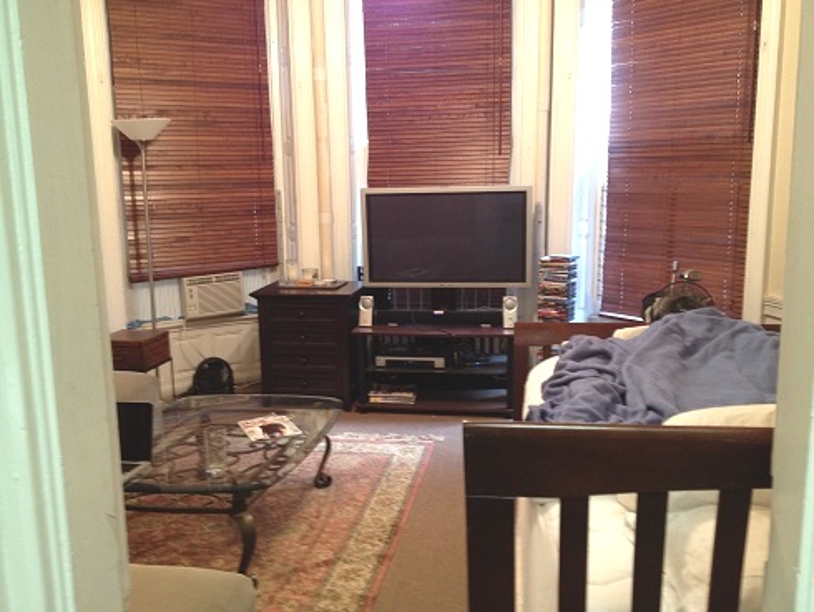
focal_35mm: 35
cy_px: 306
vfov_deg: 40.7
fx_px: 823
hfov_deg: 52.6
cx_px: 407
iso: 160
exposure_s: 1/20
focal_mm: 4.28
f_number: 2.4
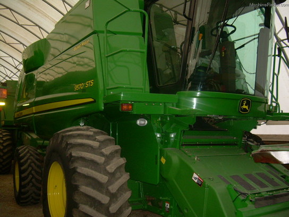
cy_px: 108
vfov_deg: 37.7
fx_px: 317
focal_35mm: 38
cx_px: 144
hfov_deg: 49.0
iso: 200
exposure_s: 1/60
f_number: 2.8
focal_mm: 6.3
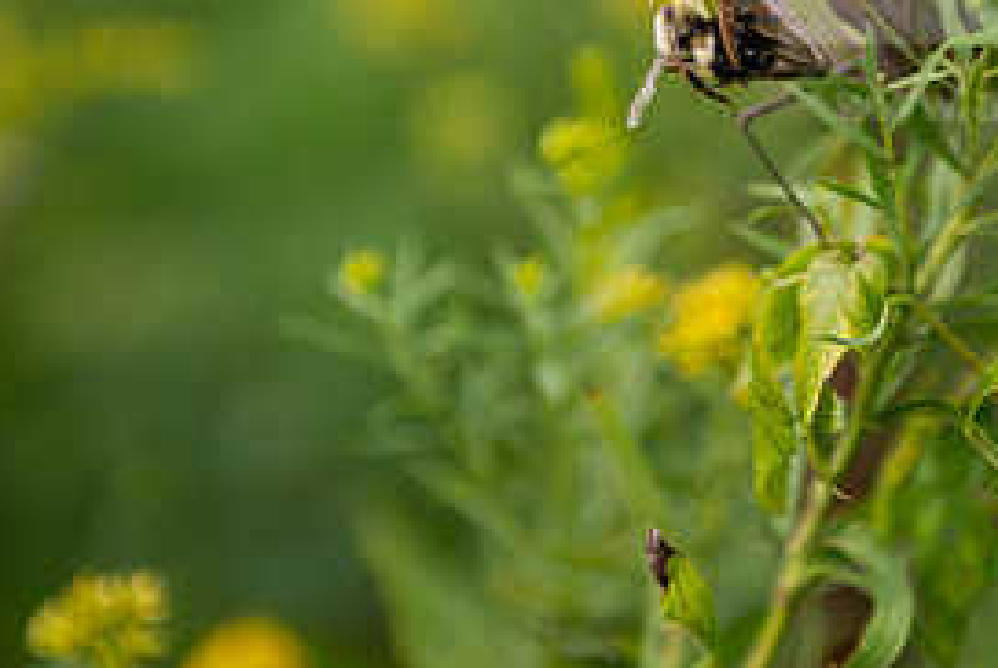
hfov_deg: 13.7
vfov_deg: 9.2
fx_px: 4135
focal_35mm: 149
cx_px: 668
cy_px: 182
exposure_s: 1/400
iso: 80
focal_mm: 70
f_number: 3.2
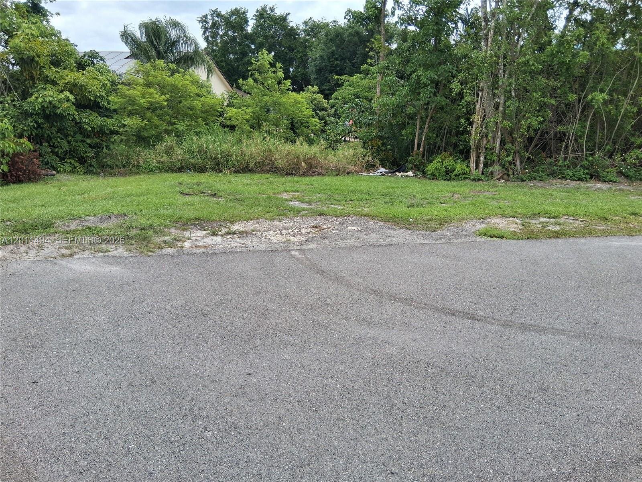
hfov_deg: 67.3
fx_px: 482
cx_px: 321
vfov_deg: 53.1
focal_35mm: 26
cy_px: 241
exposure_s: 1/459
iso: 25
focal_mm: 3.98
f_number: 1.8
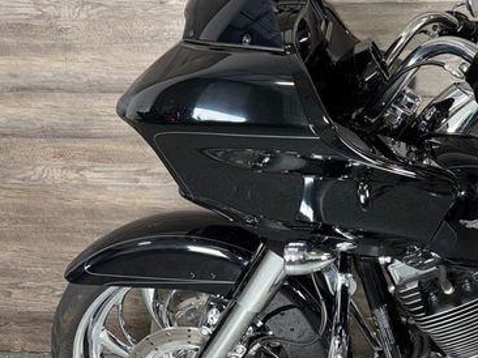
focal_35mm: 42
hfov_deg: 43.2
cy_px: 115
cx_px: 364
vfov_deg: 34.0
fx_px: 580
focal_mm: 6.76
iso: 80
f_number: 1.78
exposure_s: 1/22
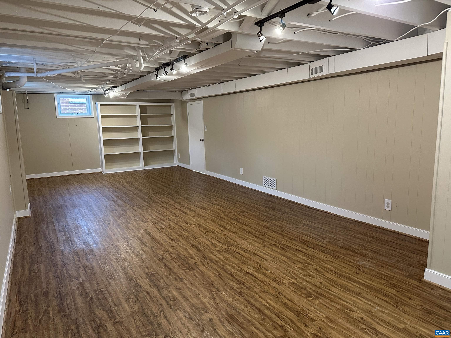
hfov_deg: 71.6
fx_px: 313
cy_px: 169
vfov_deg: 56.8
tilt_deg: -8.6
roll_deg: +1.4
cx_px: 226
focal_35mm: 24
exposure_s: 1/60
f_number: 1.78
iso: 400
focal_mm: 6.86
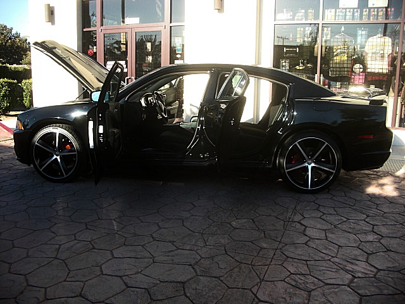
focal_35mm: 36
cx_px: 202
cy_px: 152
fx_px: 421
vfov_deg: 39.7
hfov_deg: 51.4
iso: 50
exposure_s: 1/200
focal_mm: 6.3
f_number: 2.8
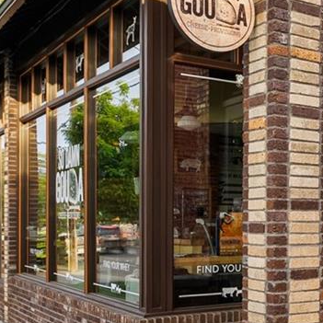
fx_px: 655
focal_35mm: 62
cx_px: 440
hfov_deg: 23.8
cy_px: 207
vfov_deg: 27.6
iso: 200
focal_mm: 16
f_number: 8
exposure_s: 1/8
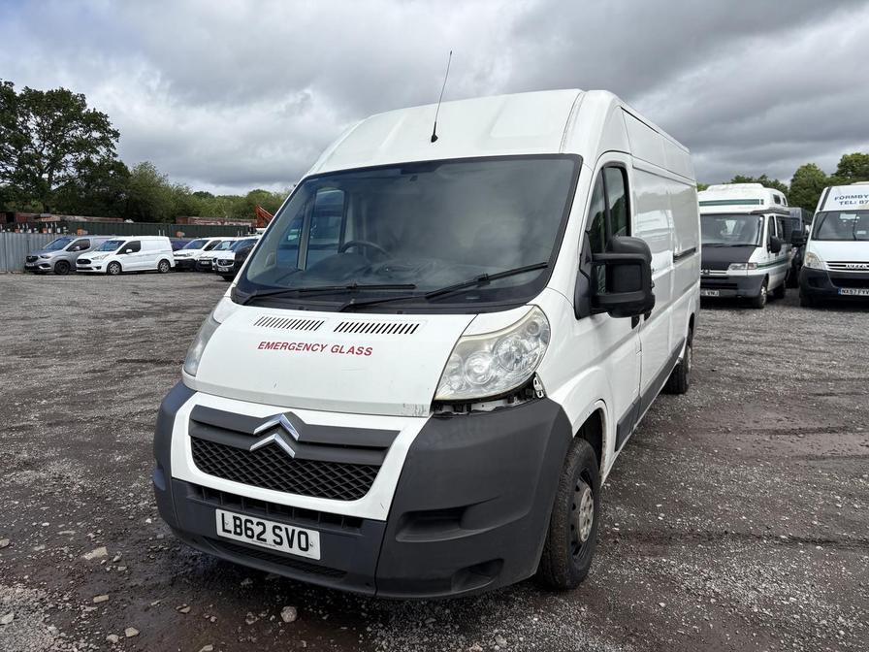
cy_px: 326
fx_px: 653
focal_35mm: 26
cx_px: 434
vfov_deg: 53.1
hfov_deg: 67.3
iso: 50
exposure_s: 1/4329
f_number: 1.6
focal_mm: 5.96
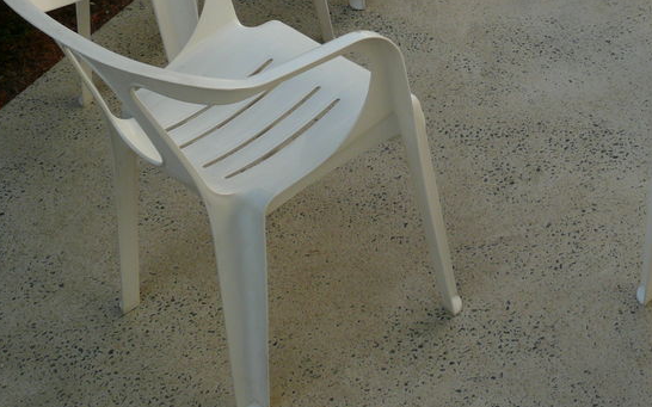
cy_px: 4
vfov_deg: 18.6
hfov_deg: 29.2
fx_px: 1208
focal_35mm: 68
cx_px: 565
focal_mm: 7.4
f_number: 5
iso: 100
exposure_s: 1/200
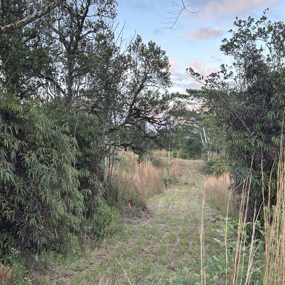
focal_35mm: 57
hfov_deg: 30.0
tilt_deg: +1.2
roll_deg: -1.1
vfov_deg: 30.0
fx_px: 531
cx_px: 161
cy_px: 142
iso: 80
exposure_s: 1/169
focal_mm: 6.86
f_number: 1.78
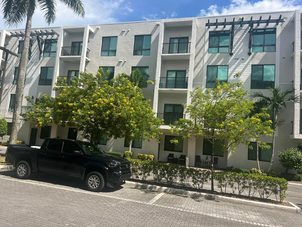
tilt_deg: +6.6
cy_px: 111
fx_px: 236
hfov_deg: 65.3
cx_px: 146
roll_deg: -5.6
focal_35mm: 27
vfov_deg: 51.4
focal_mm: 5.7
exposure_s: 1/3571
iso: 50
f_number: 1.5
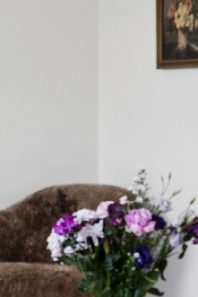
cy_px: 141
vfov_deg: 13.6
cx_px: 96
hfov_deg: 9.1
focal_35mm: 150
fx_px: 1240
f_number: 8
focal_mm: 21
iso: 500
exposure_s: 1/50
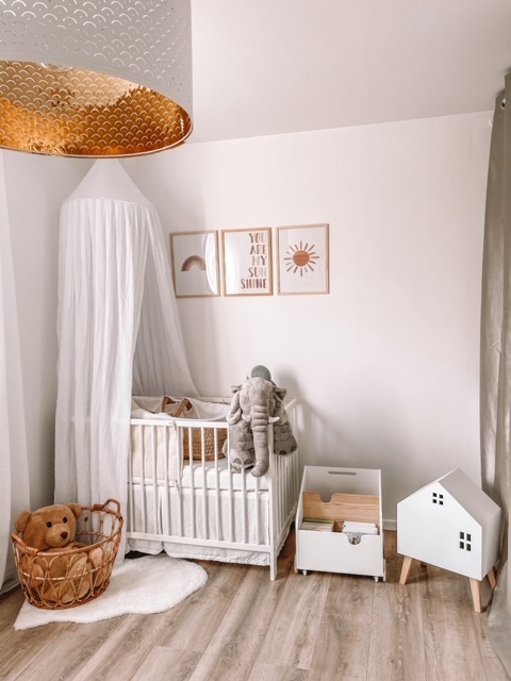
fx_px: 512
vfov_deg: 67.3
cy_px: 340
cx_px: 256
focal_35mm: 26
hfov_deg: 53.1
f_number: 1.6
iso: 64
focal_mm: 4.2
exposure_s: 1/120
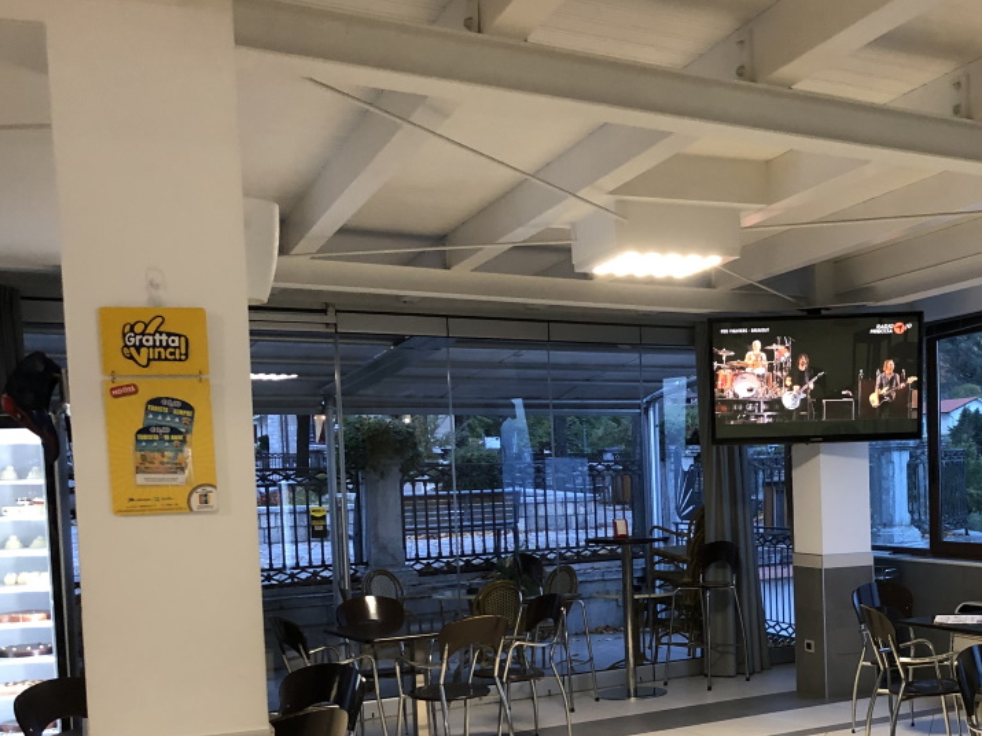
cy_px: 570
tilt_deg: -2.5
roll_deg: +2.7
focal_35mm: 47
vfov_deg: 30.3
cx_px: 738
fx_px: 1333
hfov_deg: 39.3
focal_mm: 4
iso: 100
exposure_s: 1/17
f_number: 1.8
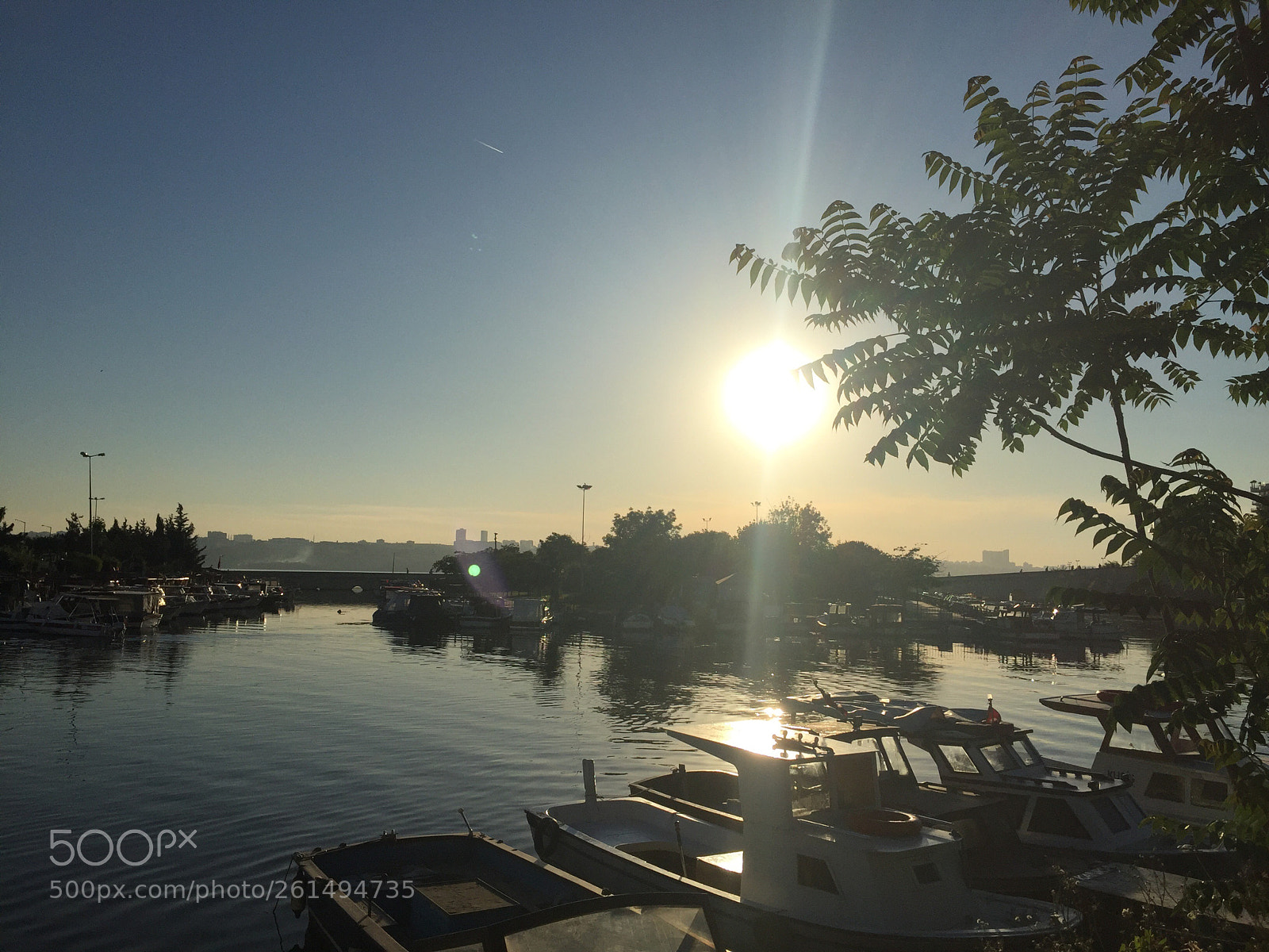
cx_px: 634
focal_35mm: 29
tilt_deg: +4.8
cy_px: 476
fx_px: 1063
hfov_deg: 61.7
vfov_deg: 48.2
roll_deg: -0.5
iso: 32
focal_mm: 4.15
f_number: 2.2
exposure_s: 1/9901
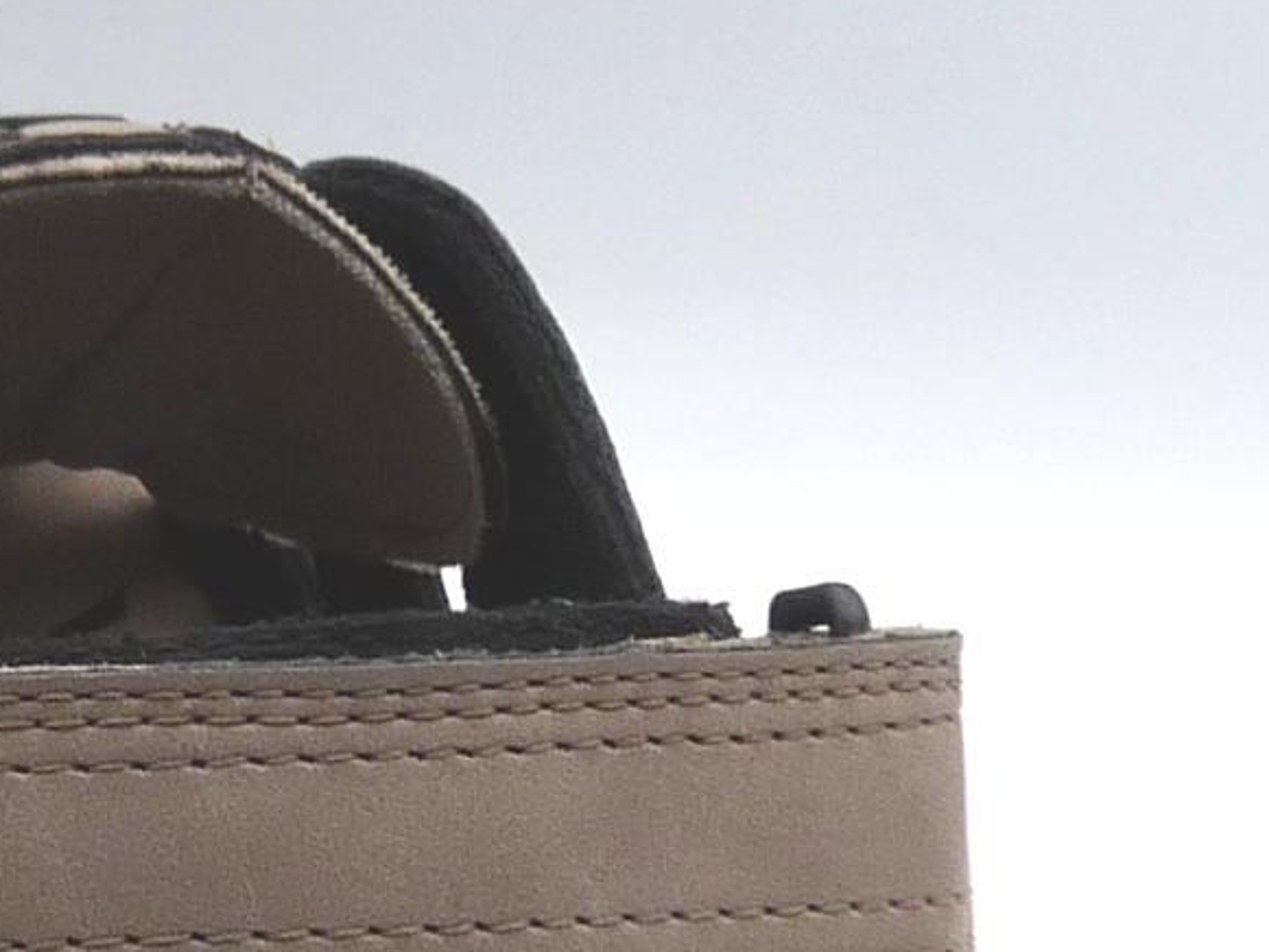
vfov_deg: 10.9
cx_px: 124
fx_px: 4950
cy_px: 882
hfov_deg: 14.5
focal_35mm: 135
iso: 100
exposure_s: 1/200
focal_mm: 4.8
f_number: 4.5
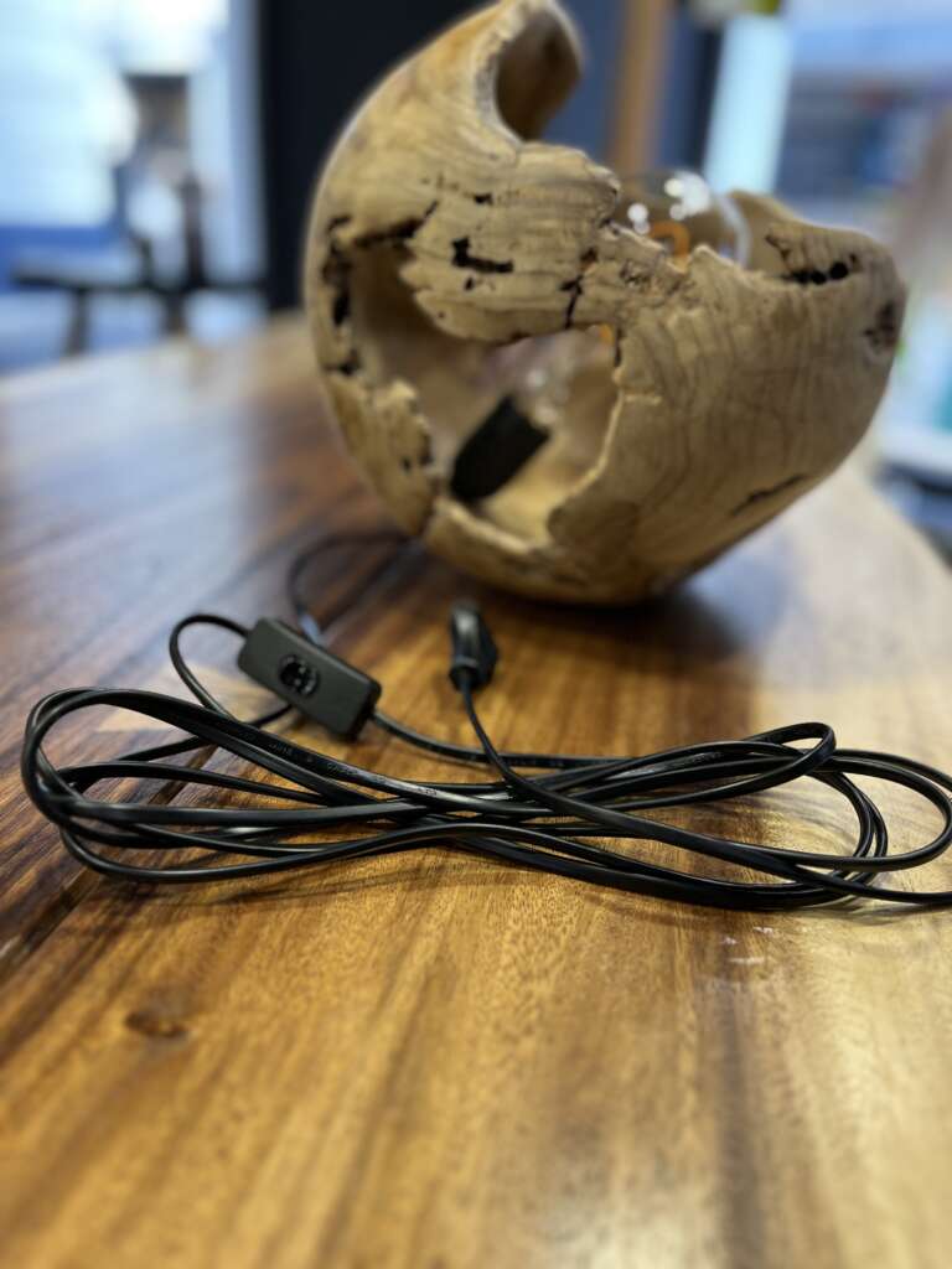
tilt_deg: -25.7
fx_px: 953
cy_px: 634
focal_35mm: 26
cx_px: 476
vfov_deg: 67.3
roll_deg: -3.3
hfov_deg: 53.1
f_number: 1.6
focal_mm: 5.1
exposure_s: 1/50
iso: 80
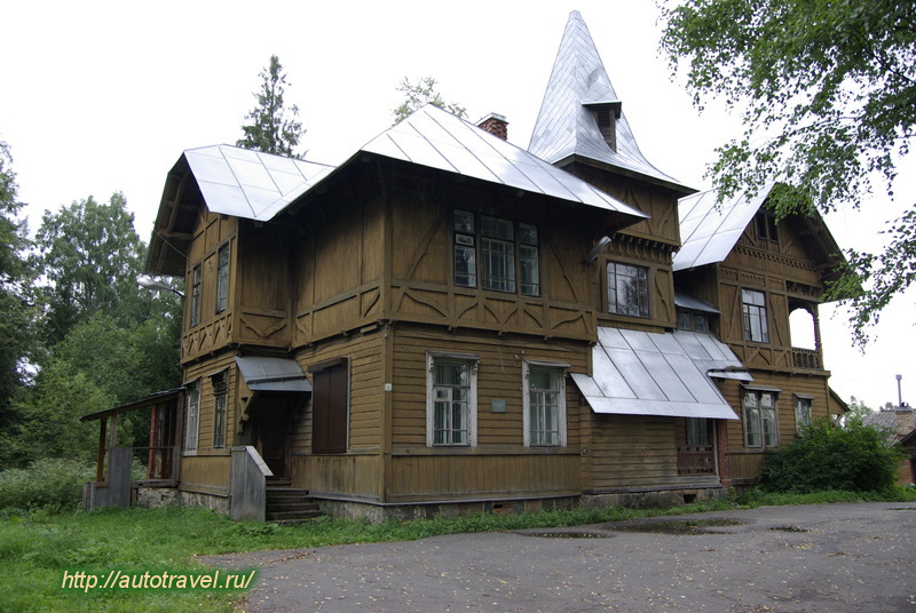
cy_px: 306
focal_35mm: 30
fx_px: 764
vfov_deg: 43.7
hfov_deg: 61.9
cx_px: 458
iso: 100
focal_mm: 20
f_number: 3.5
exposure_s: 1/60
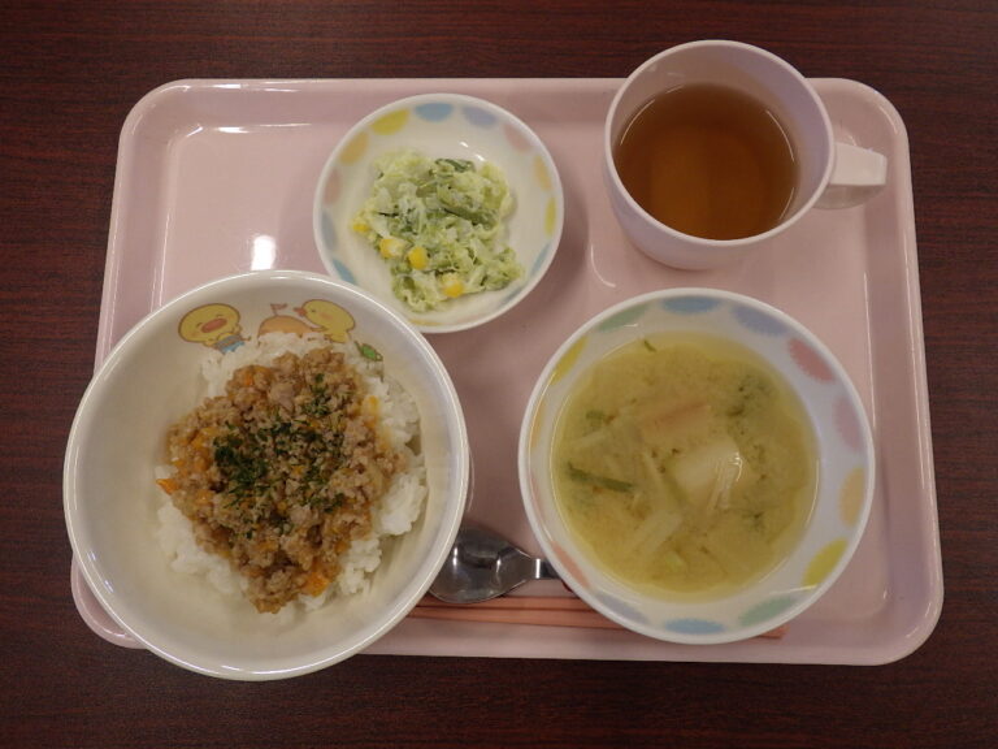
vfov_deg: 49.7
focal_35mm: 28
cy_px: 374
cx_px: 499
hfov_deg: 63.4
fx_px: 807
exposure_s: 1/60
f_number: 3.5
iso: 200
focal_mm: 5
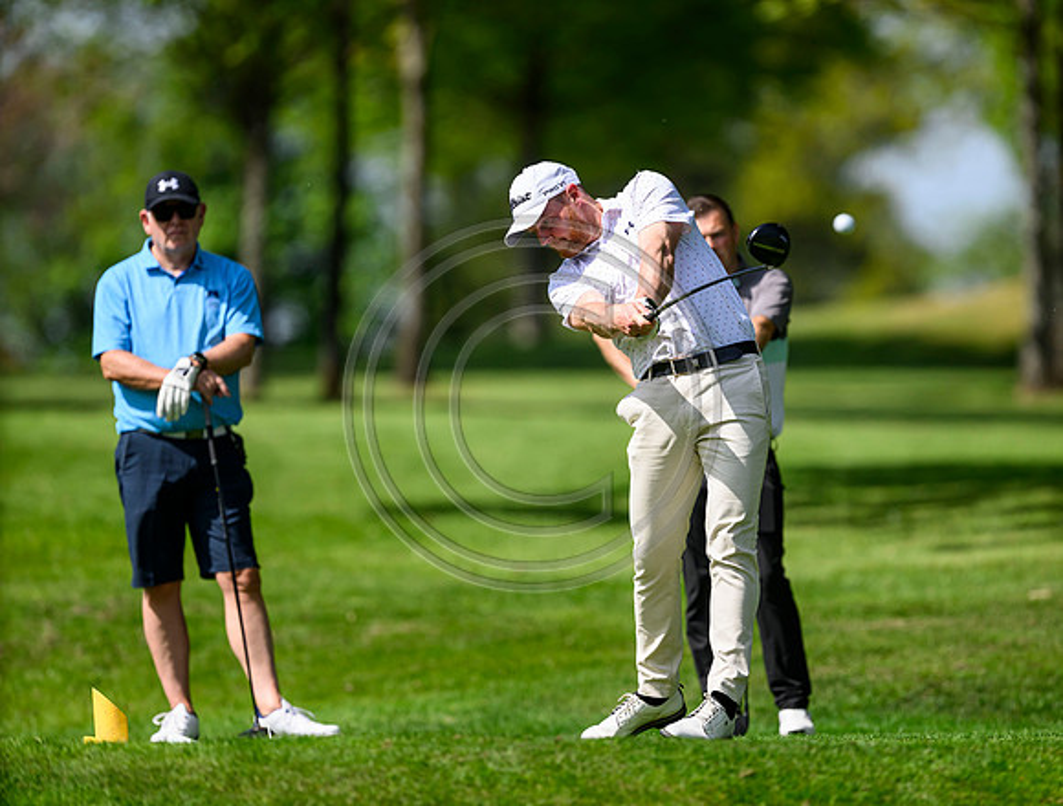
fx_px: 13493
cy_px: 404
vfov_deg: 3.4
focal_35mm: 438
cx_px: 607
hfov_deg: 4.5
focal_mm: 400
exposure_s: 1/6400
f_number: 3.5
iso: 500
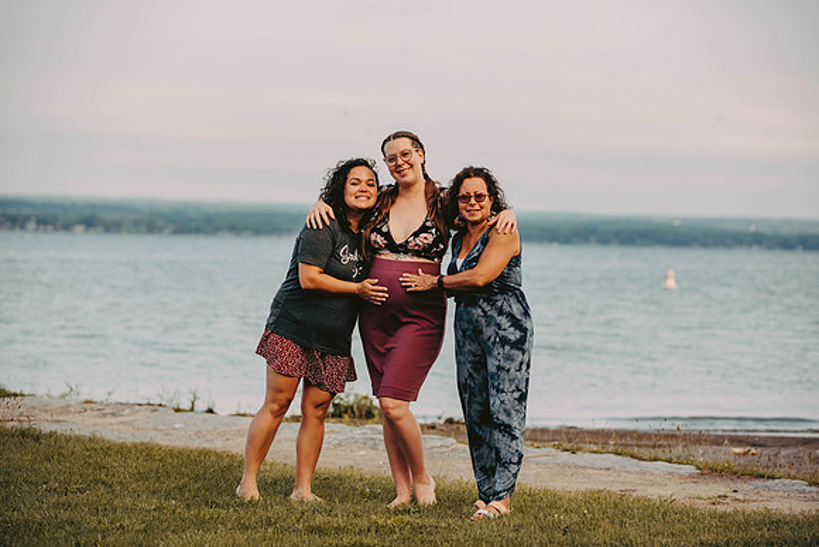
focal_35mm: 116
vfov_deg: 11.8
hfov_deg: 17.6
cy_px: 274
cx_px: 410
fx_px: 2639
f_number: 3.5
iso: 250
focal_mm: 116
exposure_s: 1/640
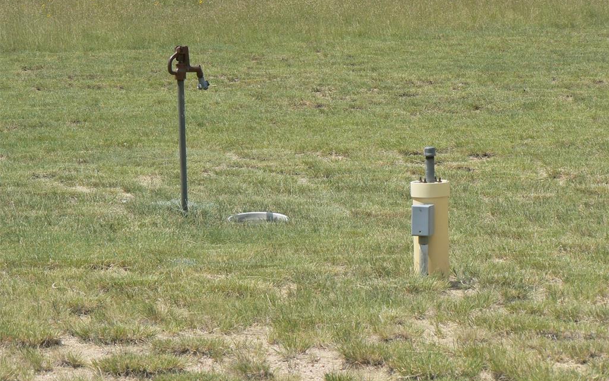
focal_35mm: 189
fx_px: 3137
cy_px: 176
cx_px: 304
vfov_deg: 6.9
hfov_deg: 11.1
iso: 80
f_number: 7.1
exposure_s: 1/400
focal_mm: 29.7
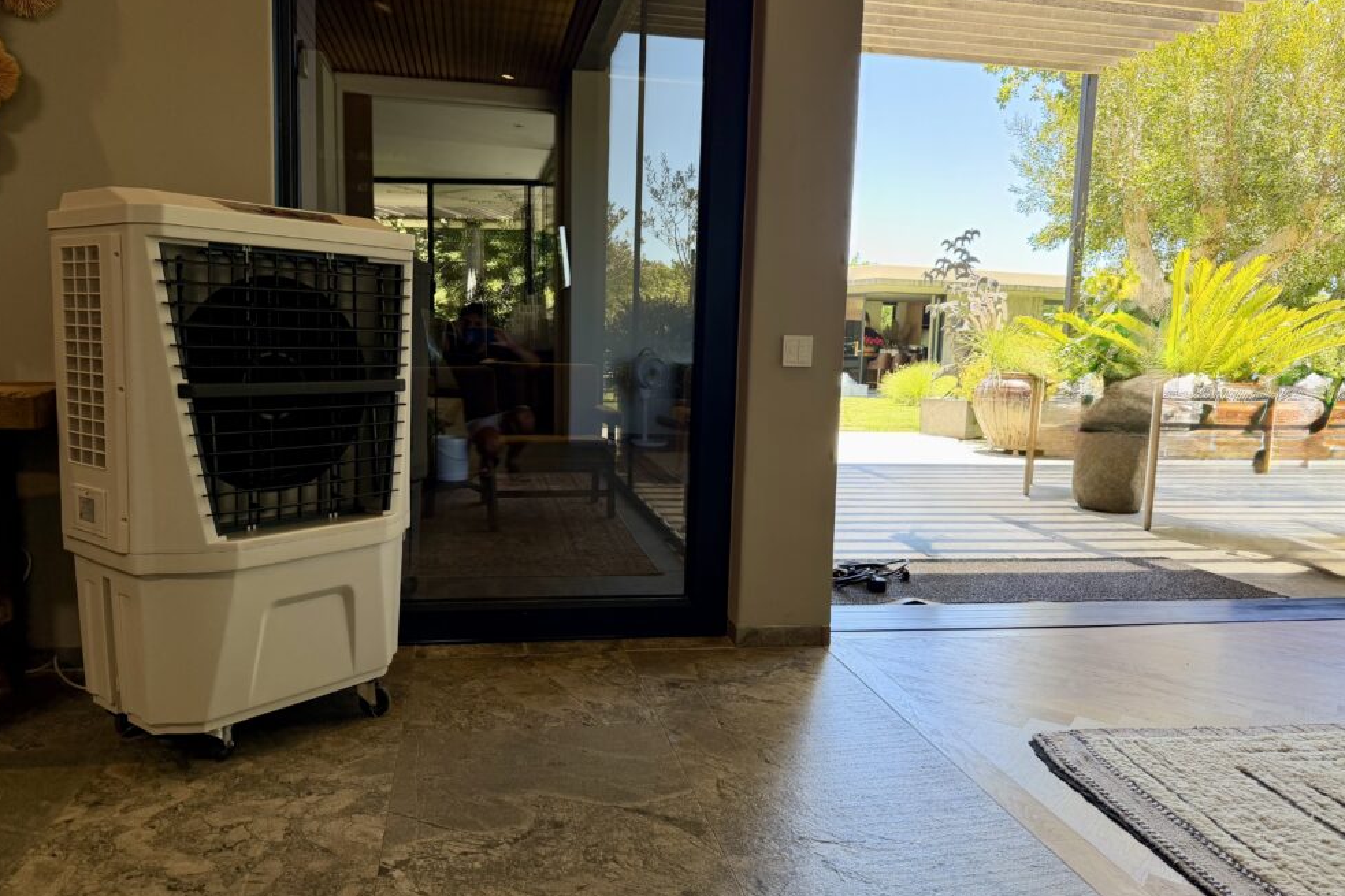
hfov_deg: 69.4
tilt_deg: -6.7
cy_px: 445
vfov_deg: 49.5
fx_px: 971
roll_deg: -1.1
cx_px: 647
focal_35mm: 26
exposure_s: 1/189
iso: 100
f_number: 1.78
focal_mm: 6.76
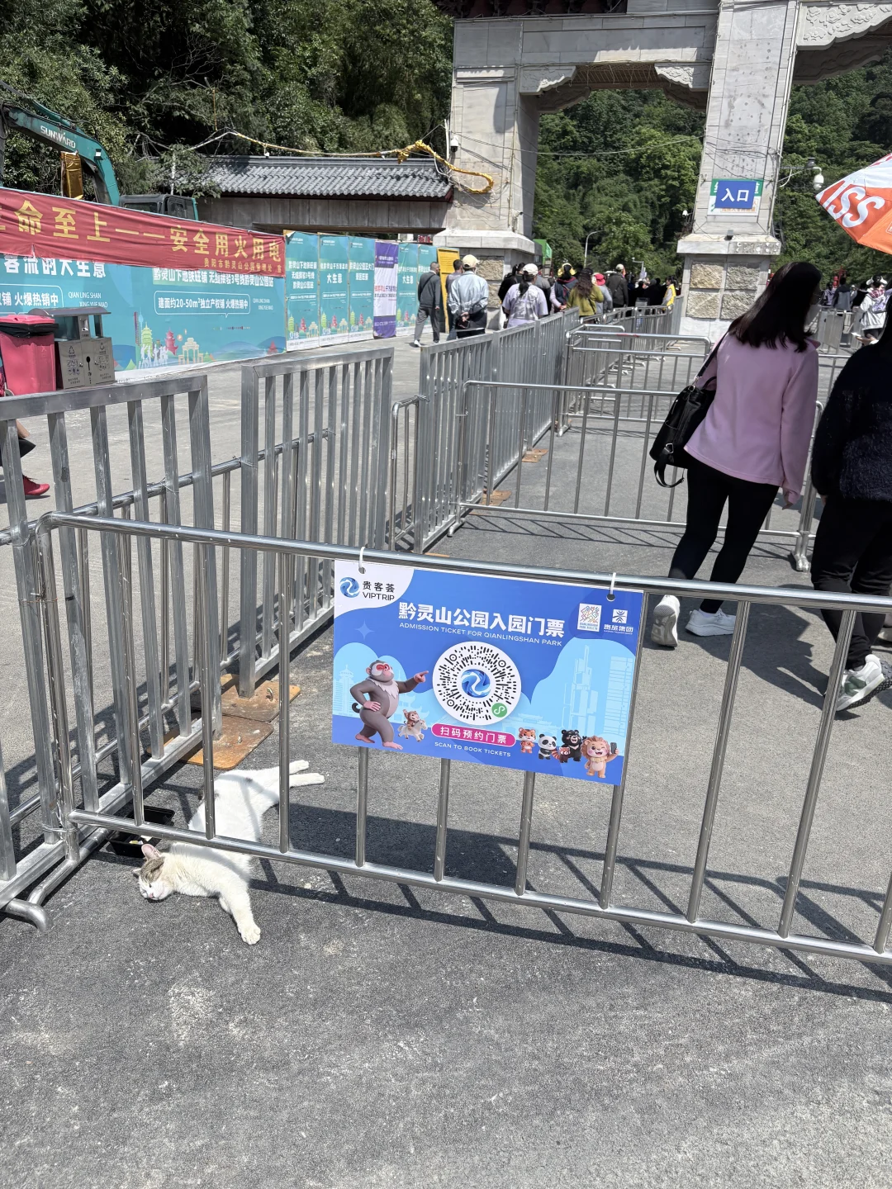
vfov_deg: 67.3
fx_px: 893
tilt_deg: -17.0
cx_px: 446
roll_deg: -2.7
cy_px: 594
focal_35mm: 26
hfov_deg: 53.1
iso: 50
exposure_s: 1/4608
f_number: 1.6
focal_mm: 5.96
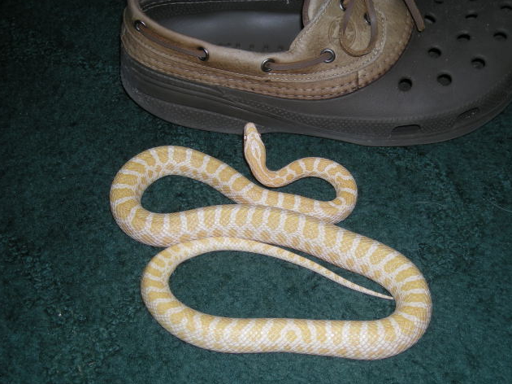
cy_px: 191
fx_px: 917
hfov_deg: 31.2
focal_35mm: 62
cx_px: 255
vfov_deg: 23.6
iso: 50
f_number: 3.5
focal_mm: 9.9
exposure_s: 1/60
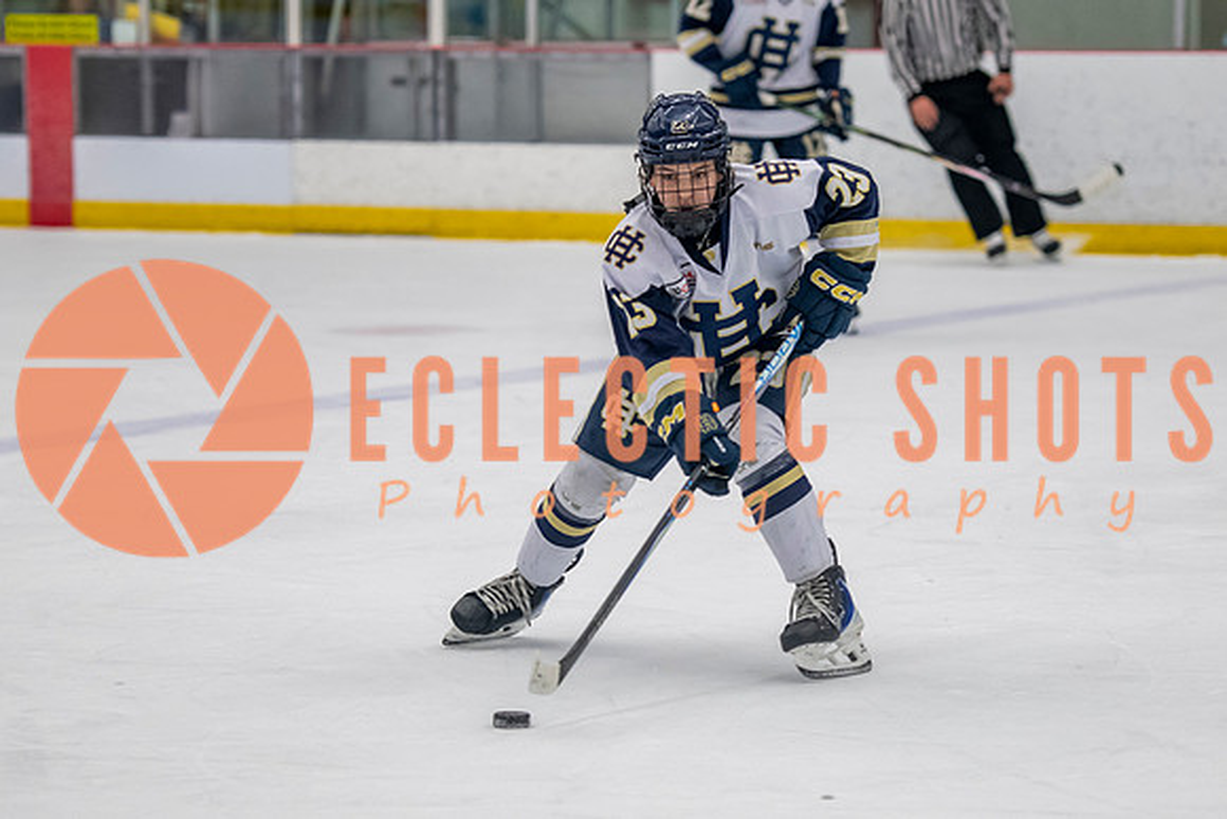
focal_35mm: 172
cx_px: 652
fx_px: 5872
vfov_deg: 8.0
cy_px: 433
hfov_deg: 11.9
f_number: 3.2
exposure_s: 1/640
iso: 2000
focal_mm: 110
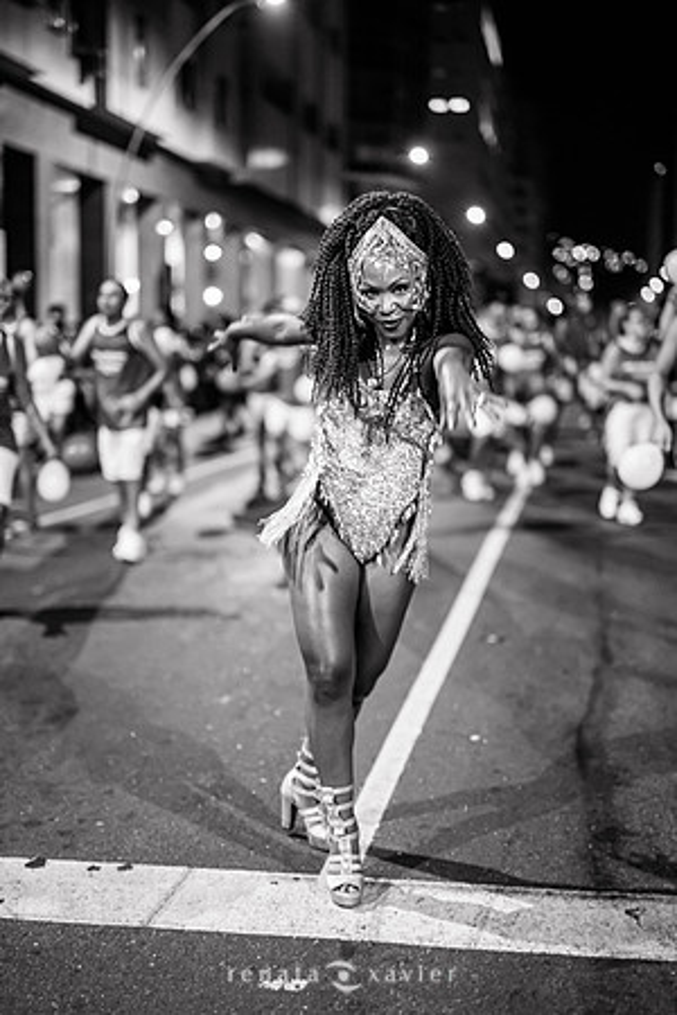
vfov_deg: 39.6
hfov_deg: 27.0
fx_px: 1410
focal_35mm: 50
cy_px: 508
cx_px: 338
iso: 2000
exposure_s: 1/320
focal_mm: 50
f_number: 1.2
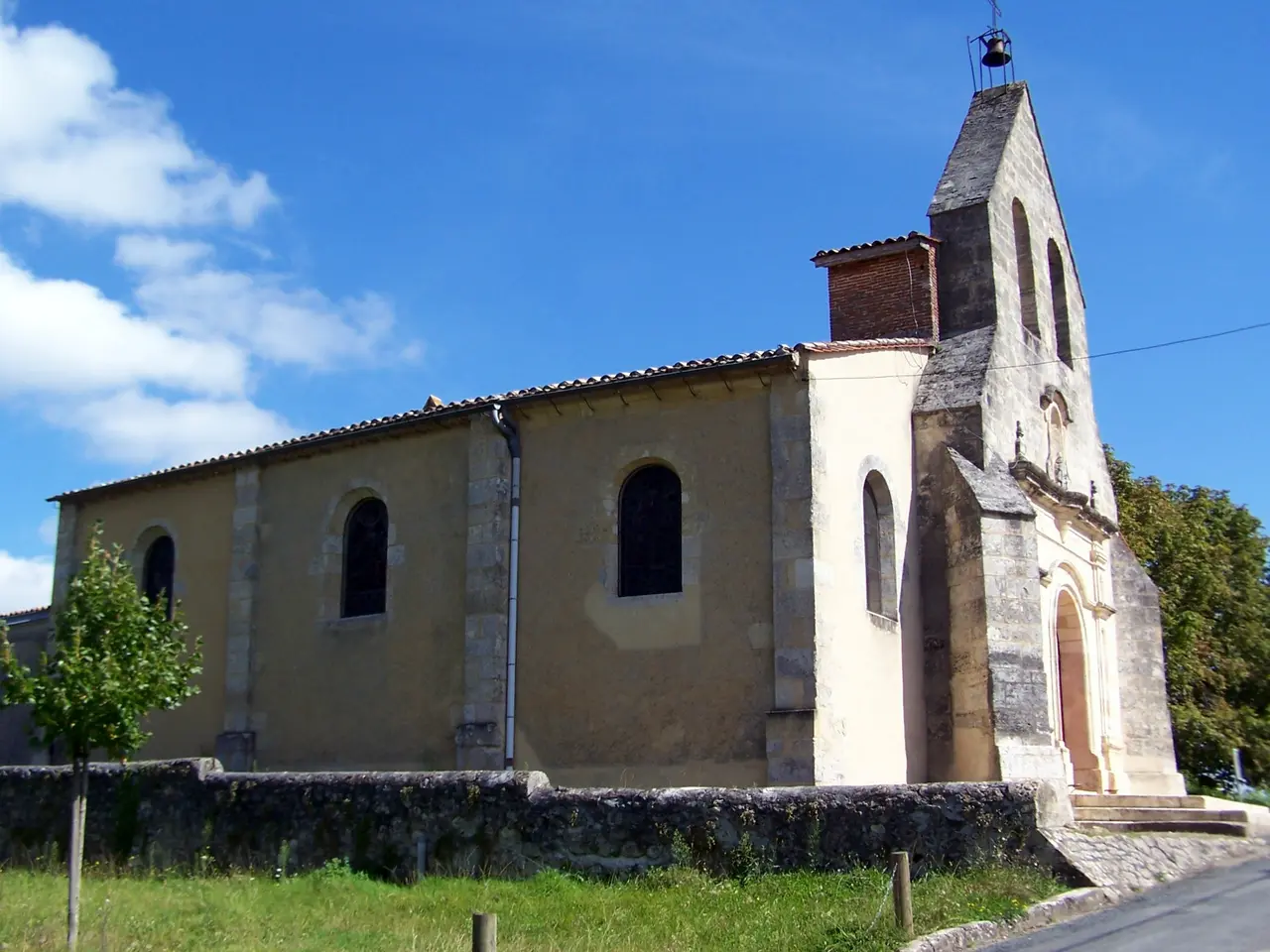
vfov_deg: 37.7
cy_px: 476
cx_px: 635
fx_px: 1394
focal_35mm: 38
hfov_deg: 49.0
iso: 80
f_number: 4
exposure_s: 1/640
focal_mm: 6.3
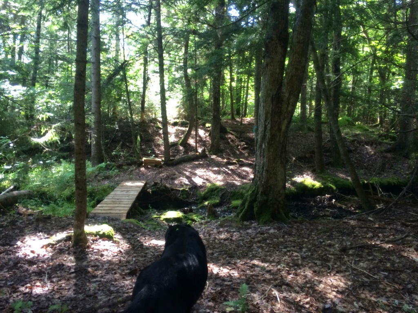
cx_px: 209
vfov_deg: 46.8
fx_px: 362
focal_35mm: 30
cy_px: 156
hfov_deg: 60.0
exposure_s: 1/30
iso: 40
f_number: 2.2
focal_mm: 4.12
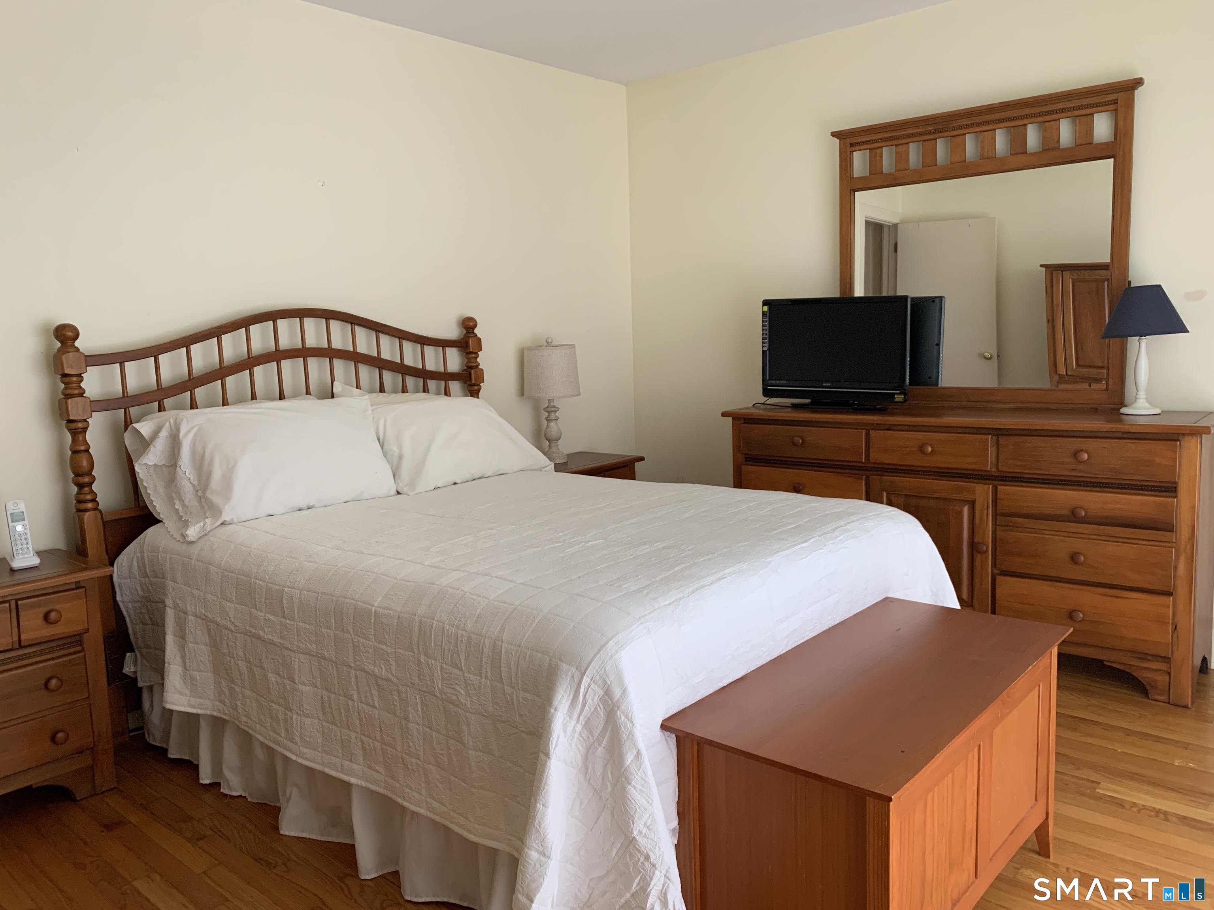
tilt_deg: -7.4
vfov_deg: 53.1
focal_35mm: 26
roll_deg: +1.3
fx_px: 912
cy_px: 455
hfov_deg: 67.3
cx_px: 607
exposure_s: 1/60
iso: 160
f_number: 1.8
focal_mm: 4.25
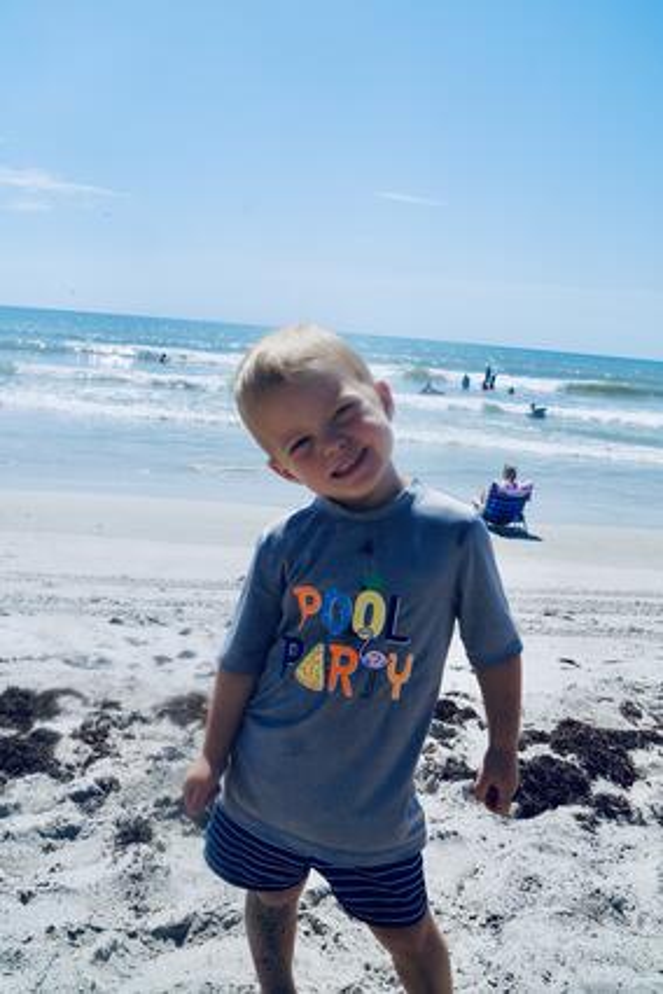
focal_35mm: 30
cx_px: 332
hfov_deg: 43.6
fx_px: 829
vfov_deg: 61.9
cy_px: 497
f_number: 13
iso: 100
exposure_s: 1/320
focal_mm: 20
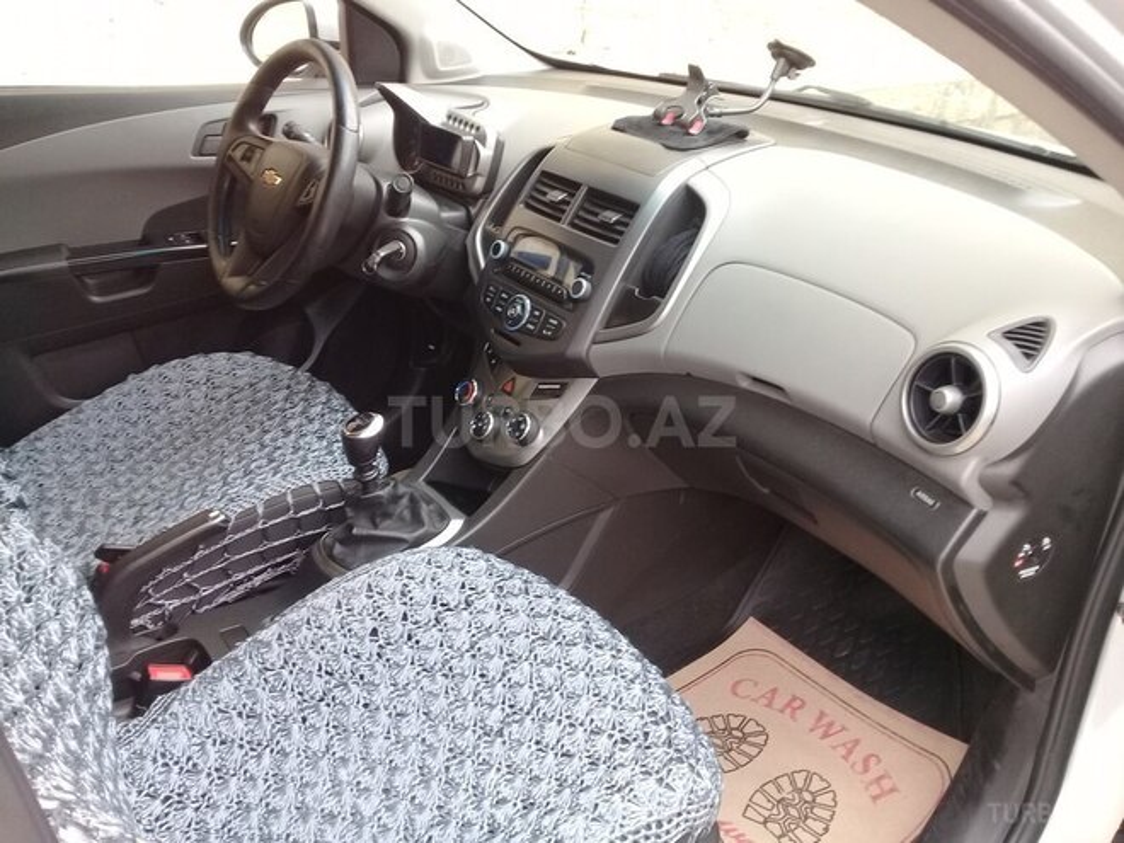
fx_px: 1007
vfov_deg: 45.4
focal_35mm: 31
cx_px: 562
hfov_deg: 58.4
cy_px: 422
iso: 50
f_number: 2.2
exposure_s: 1/50
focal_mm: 3.3
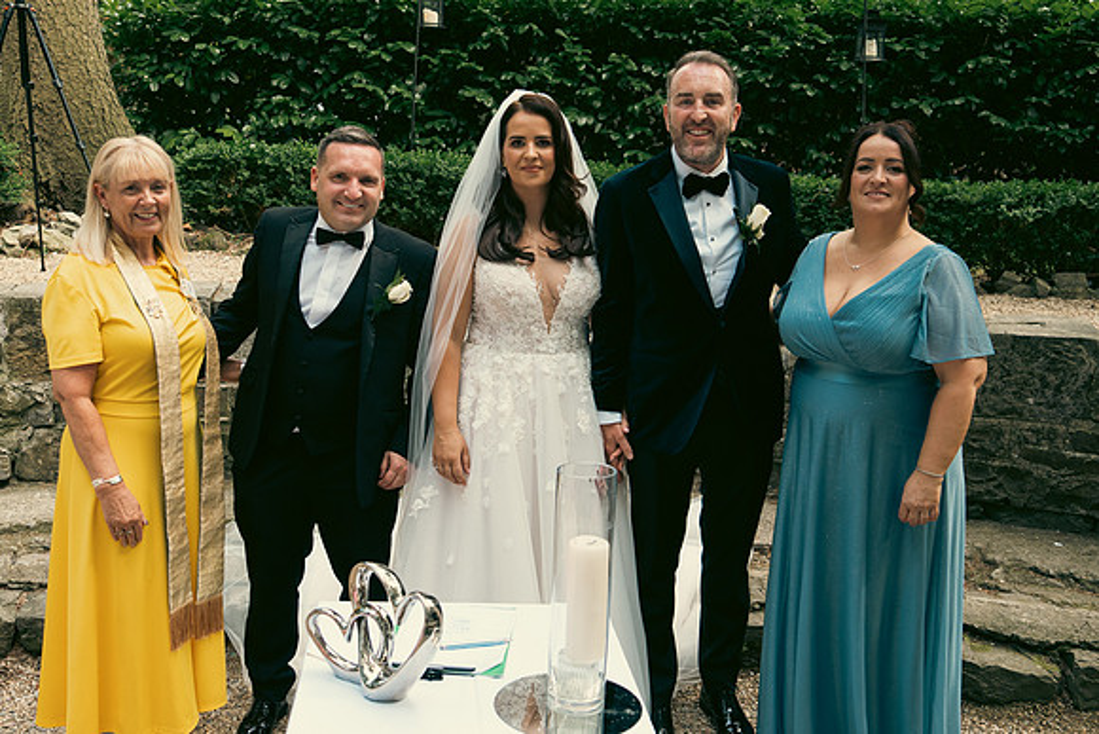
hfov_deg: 53.1
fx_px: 1099
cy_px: 367
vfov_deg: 36.9
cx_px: 550
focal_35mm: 36
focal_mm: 24
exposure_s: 1/200
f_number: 3.5
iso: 320
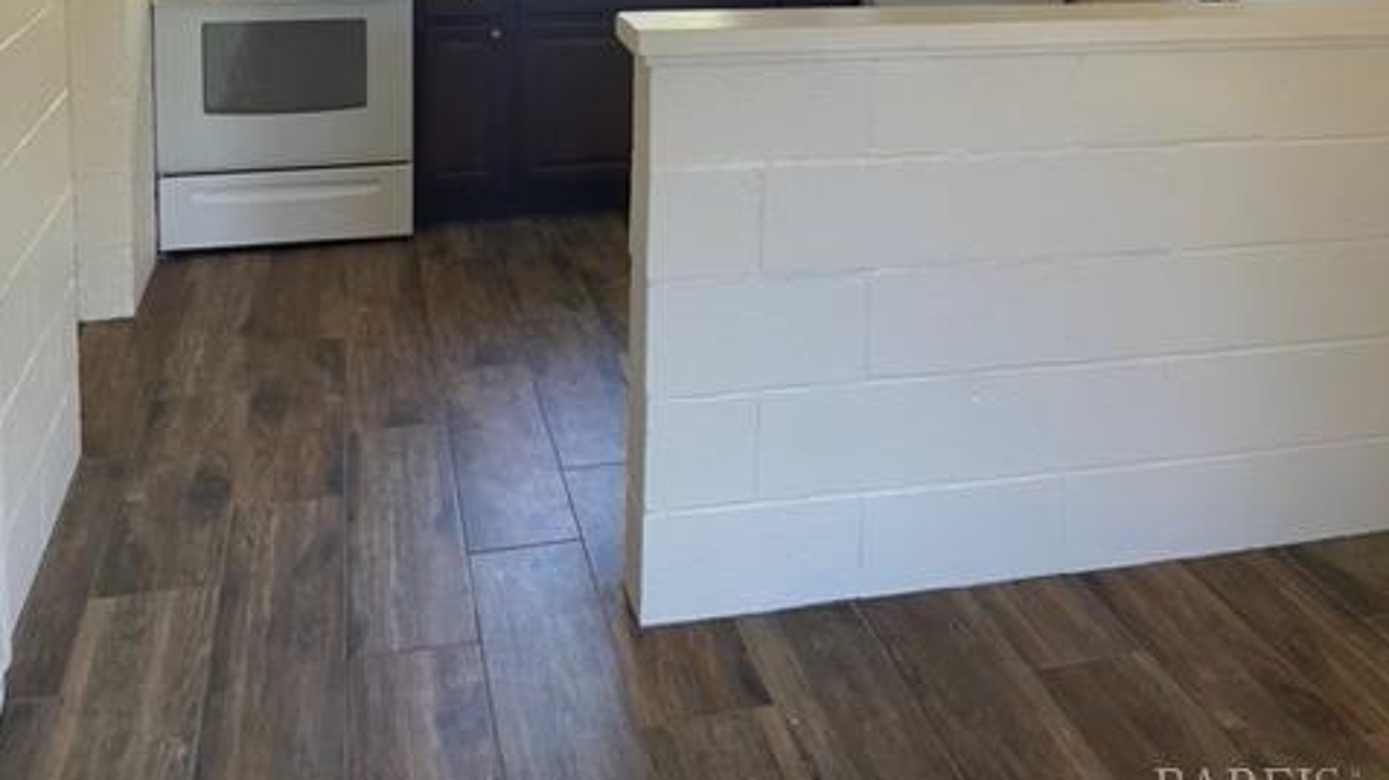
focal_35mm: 38
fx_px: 1399
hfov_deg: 52.8
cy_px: -38
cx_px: 693
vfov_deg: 28.8
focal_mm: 4.2
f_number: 1.6
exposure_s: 1/100
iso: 125
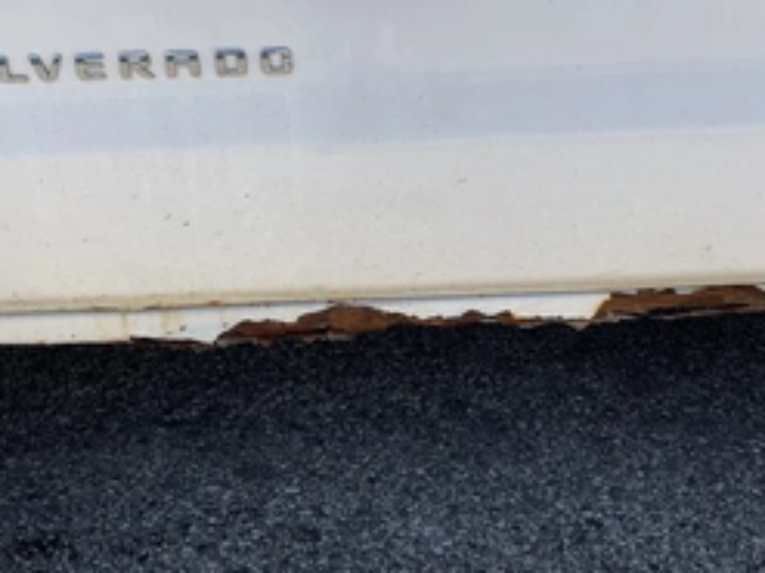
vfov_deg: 30.8
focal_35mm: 47
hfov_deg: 40.4
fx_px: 1038
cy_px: 251
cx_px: 403
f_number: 1.8
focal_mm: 3
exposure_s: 1/804
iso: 25
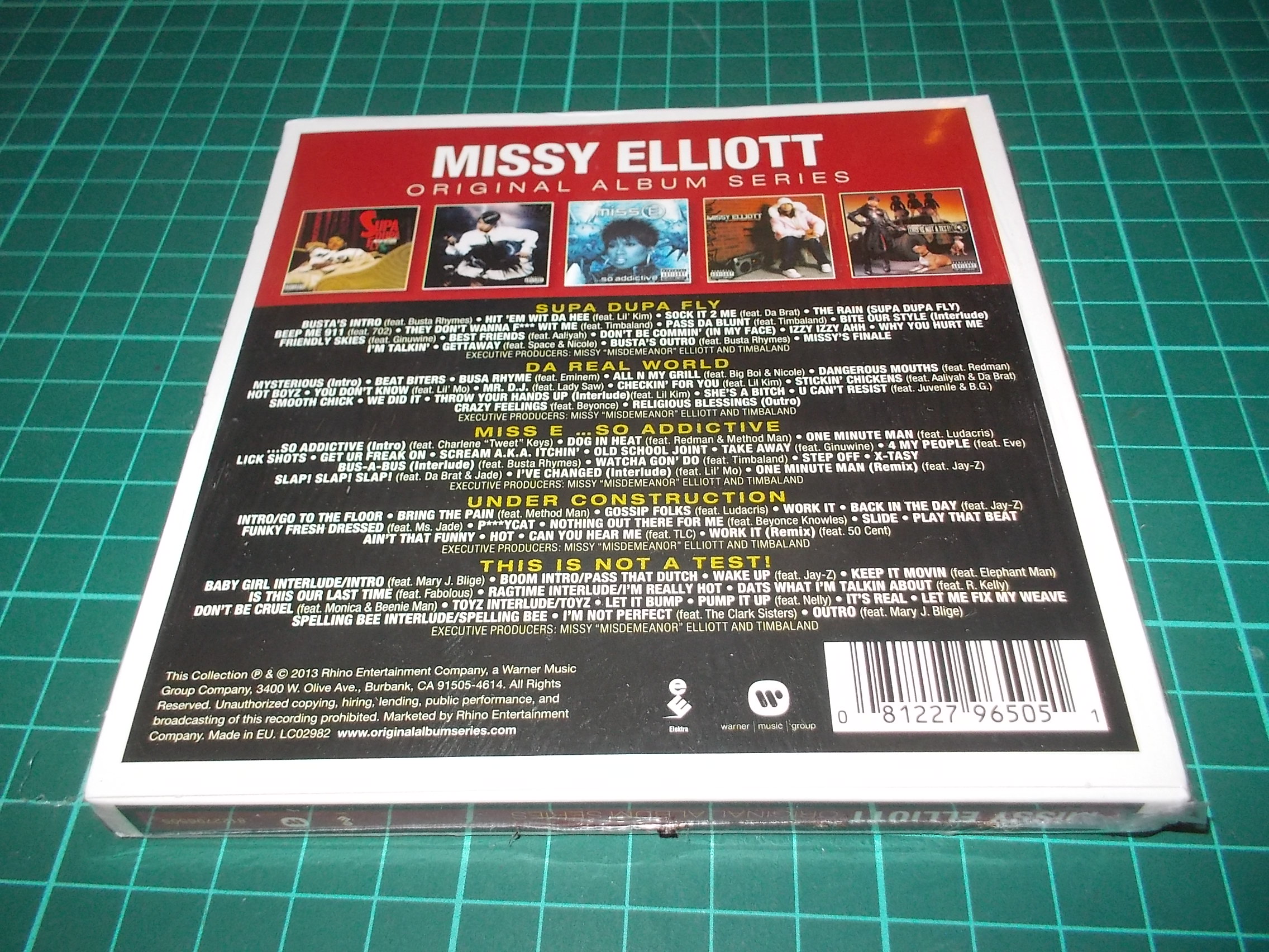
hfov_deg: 61.7
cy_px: 476
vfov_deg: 48.2
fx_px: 1063
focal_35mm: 29
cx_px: 634
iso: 200
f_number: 3.3
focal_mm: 4.1
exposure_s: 1/30
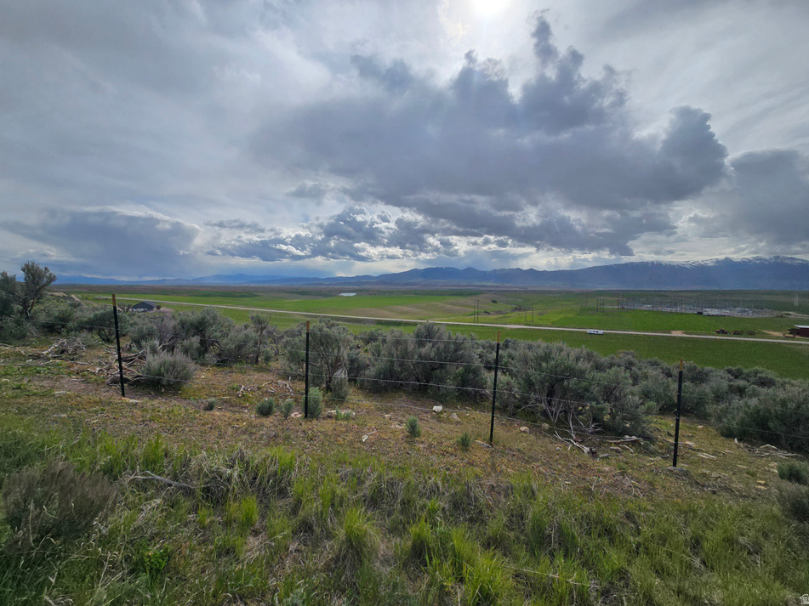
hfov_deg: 101.9
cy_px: 280
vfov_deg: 85.5
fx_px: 327
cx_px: 378
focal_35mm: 14
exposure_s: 1/5523
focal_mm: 2.2
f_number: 2.2
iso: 50
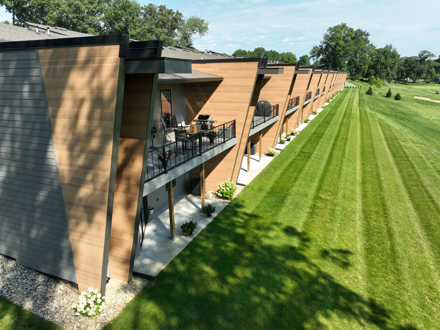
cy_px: 165
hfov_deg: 71.6
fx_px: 305
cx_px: 220
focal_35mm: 24
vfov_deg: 56.8
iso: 110
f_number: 2.8
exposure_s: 1/1250
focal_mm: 12.29
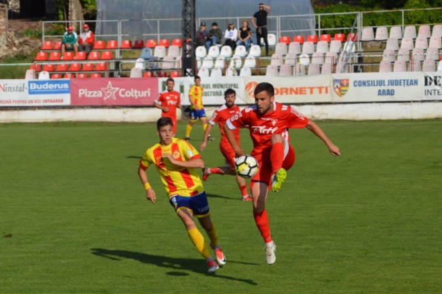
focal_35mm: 182
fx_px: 2233
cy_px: 196
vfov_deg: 7.5
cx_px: 153
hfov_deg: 11.3
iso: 400
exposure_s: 1/1600
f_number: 5.6
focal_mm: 78
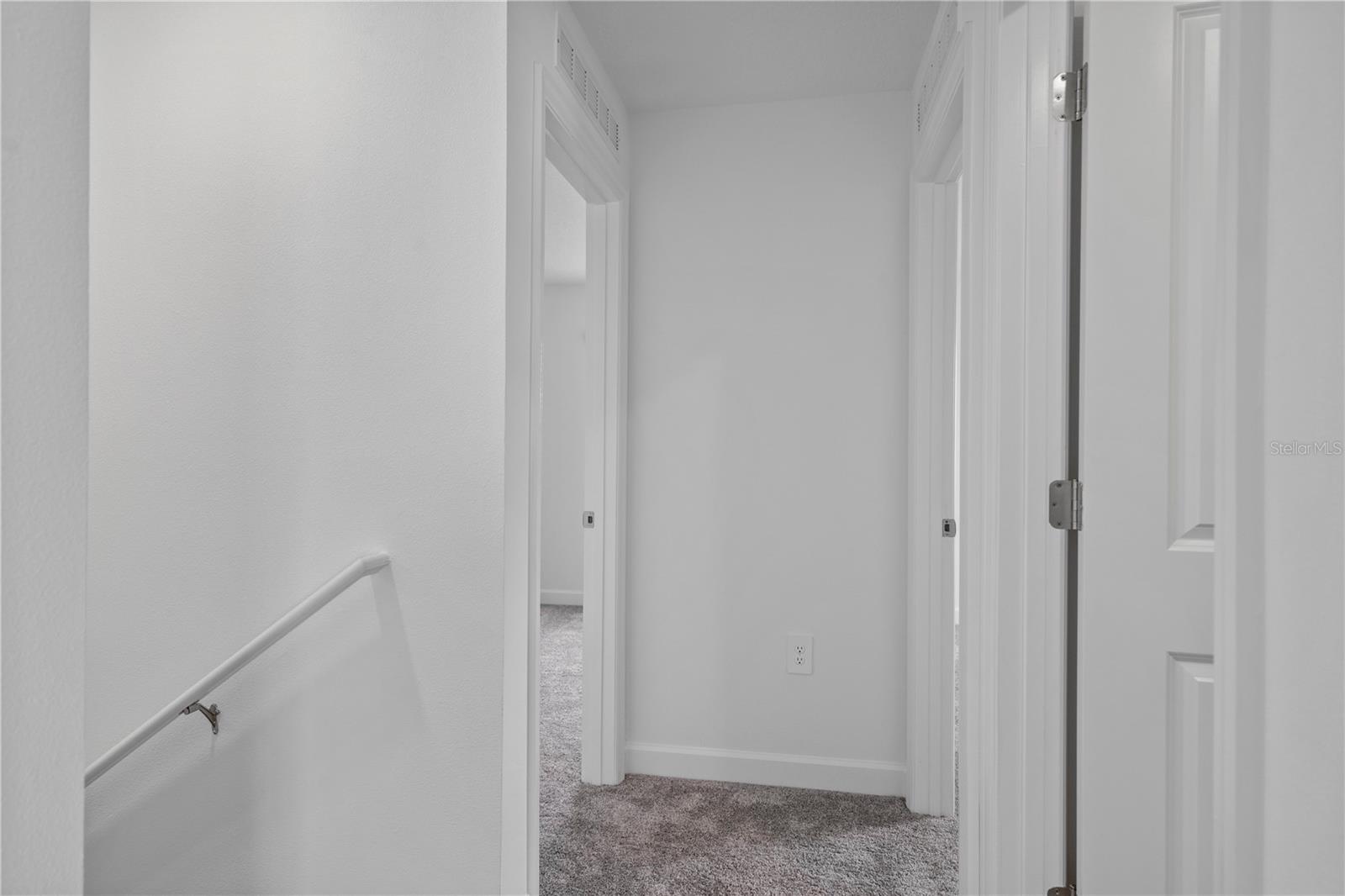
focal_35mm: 20
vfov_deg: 61.9
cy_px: 448
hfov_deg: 84.0
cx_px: 672
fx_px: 747
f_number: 7.1
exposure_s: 1/4
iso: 320
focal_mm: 20
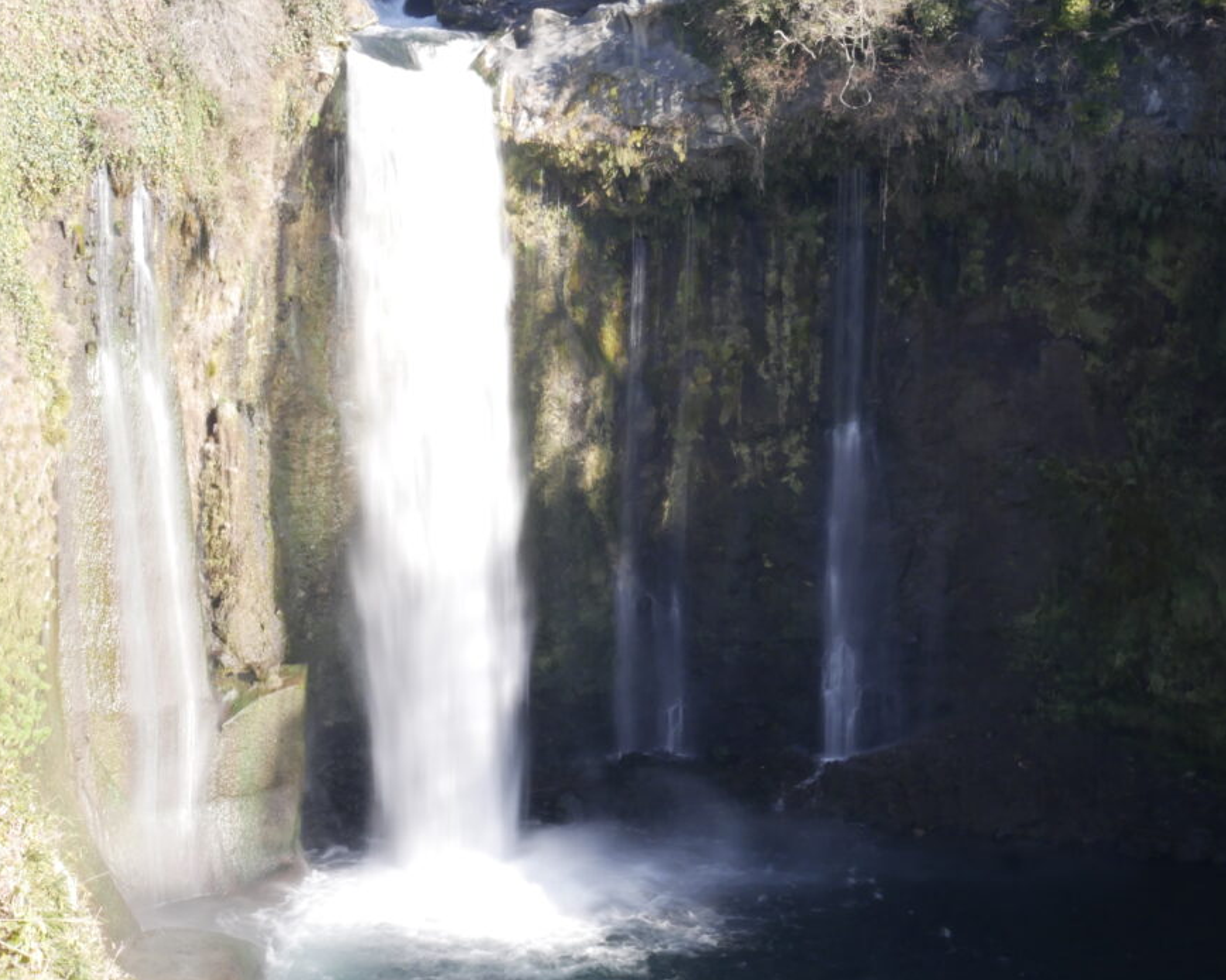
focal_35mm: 106
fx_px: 3845
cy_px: 453
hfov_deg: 18.1
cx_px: 674
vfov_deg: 14.5
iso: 800
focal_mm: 46
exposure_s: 1/10
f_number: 22
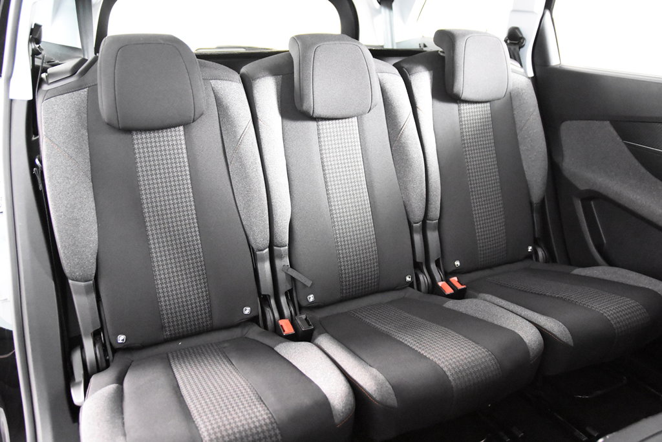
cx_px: 331
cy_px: 221
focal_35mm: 30
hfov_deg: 61.9
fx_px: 552
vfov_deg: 43.6
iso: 10000
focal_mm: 20
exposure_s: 1/30
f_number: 2.8
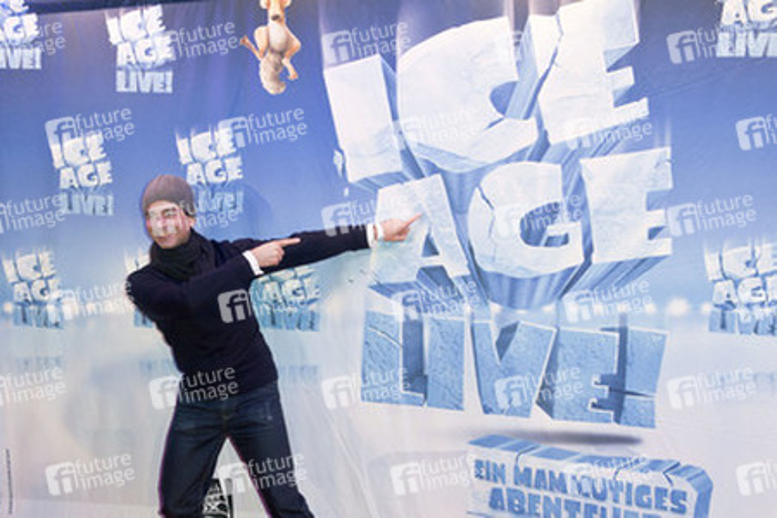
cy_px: 259
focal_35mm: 38
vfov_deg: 35.1
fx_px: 820
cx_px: 388
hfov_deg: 50.7
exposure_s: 1/200
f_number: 5.6
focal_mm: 38
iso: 1600
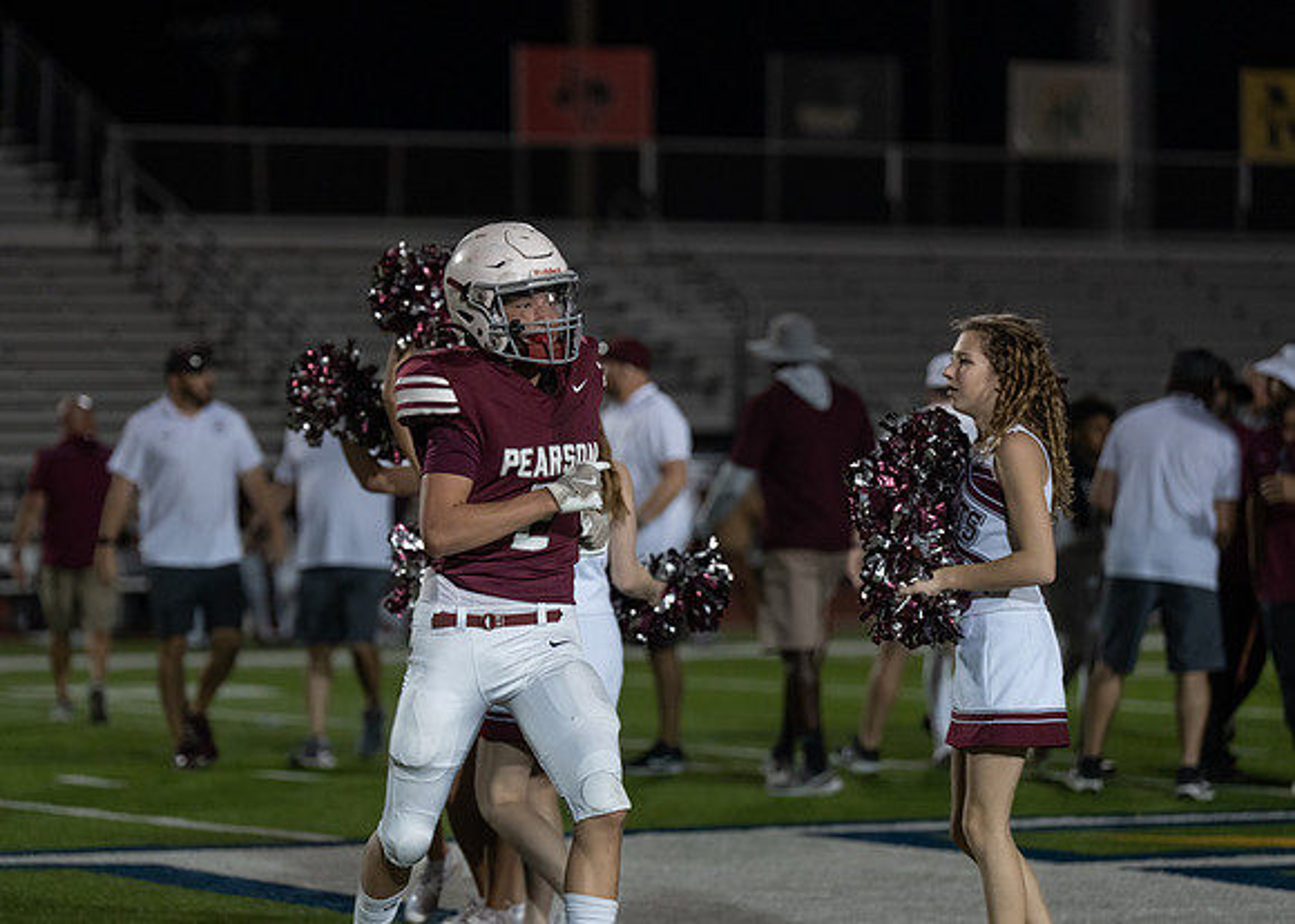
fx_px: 6421
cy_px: 468
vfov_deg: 8.2
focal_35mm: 175
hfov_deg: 11.5
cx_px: 566
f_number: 2.8
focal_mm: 152
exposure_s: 1/1000
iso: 2000
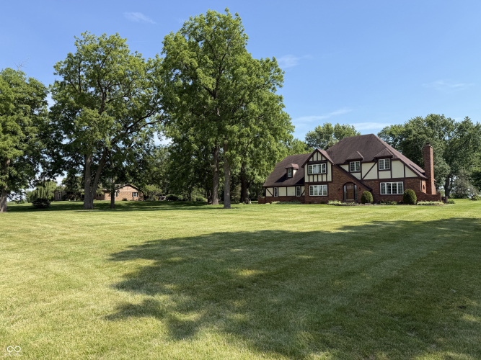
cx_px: 240
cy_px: 180
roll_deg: +0.1
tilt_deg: +4.5
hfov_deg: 71.6
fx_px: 333
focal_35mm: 24
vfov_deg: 56.8
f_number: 1.78
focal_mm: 6.76
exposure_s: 1/3425
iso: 80
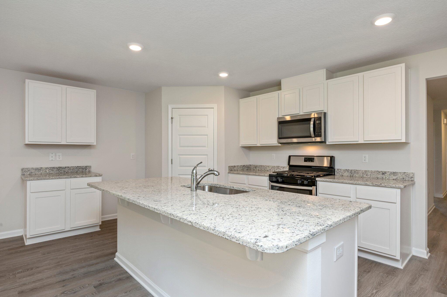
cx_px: 224
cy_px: 148
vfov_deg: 64.5
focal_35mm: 19
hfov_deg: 87.0
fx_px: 236
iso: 320
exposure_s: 1/30
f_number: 9
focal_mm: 19
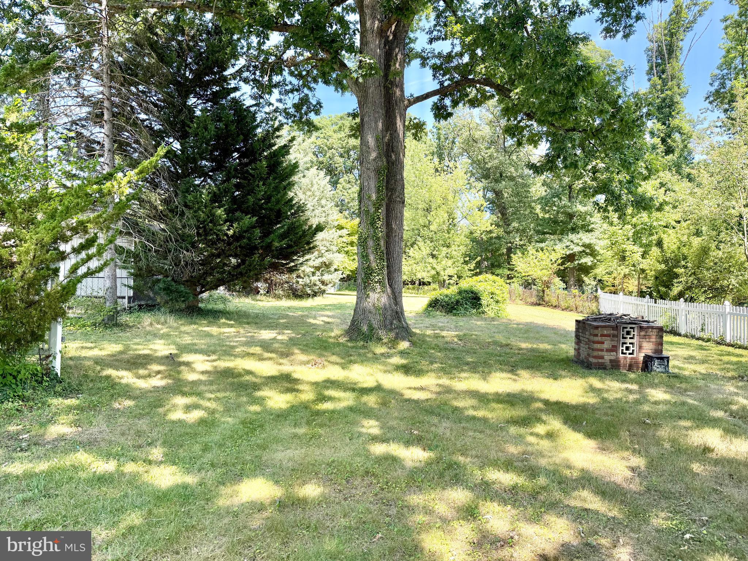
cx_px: 374
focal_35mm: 24
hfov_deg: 71.6
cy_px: 280
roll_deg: +0.6
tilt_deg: +2.5
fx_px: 519
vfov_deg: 56.8
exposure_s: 1/840
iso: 100
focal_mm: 6.76
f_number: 1.78
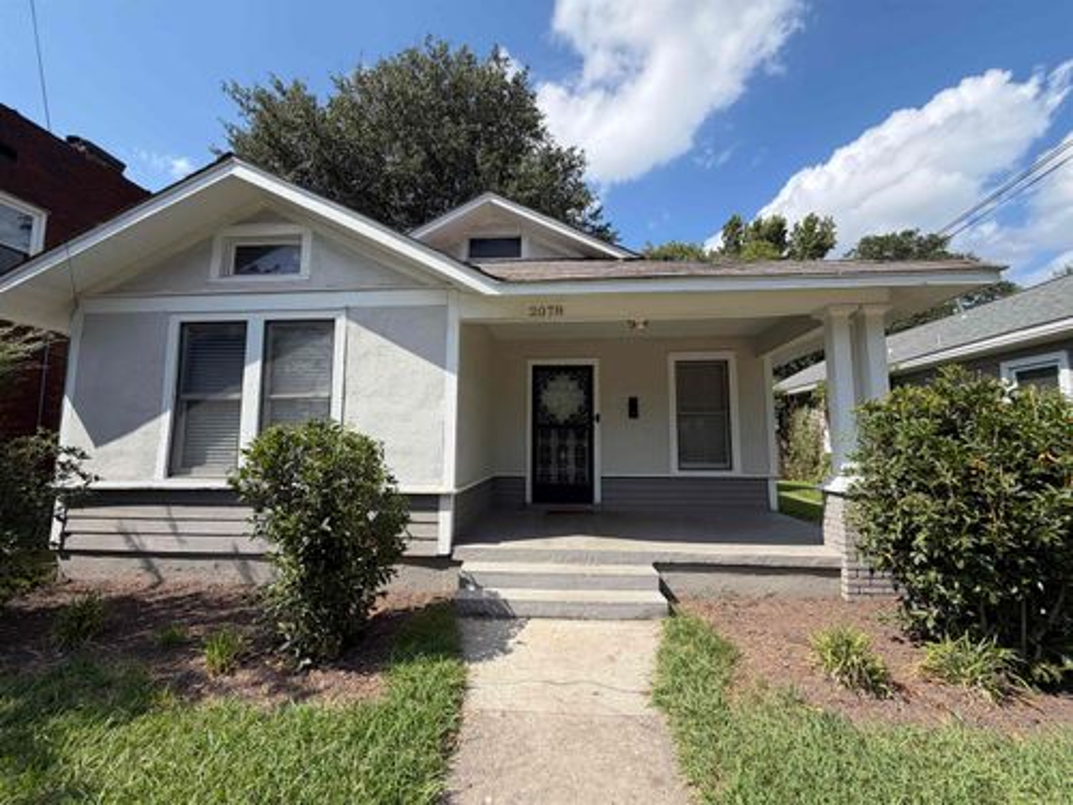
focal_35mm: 14
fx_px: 434
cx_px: 536
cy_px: 402
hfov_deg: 102.1
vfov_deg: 85.7
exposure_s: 1/770
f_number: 2.2
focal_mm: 2.22
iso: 25
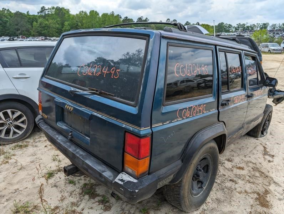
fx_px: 197
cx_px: 142
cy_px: 107
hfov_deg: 71.5
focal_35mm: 24
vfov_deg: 57.0
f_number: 1.68
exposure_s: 1/771
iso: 19
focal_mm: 6.9
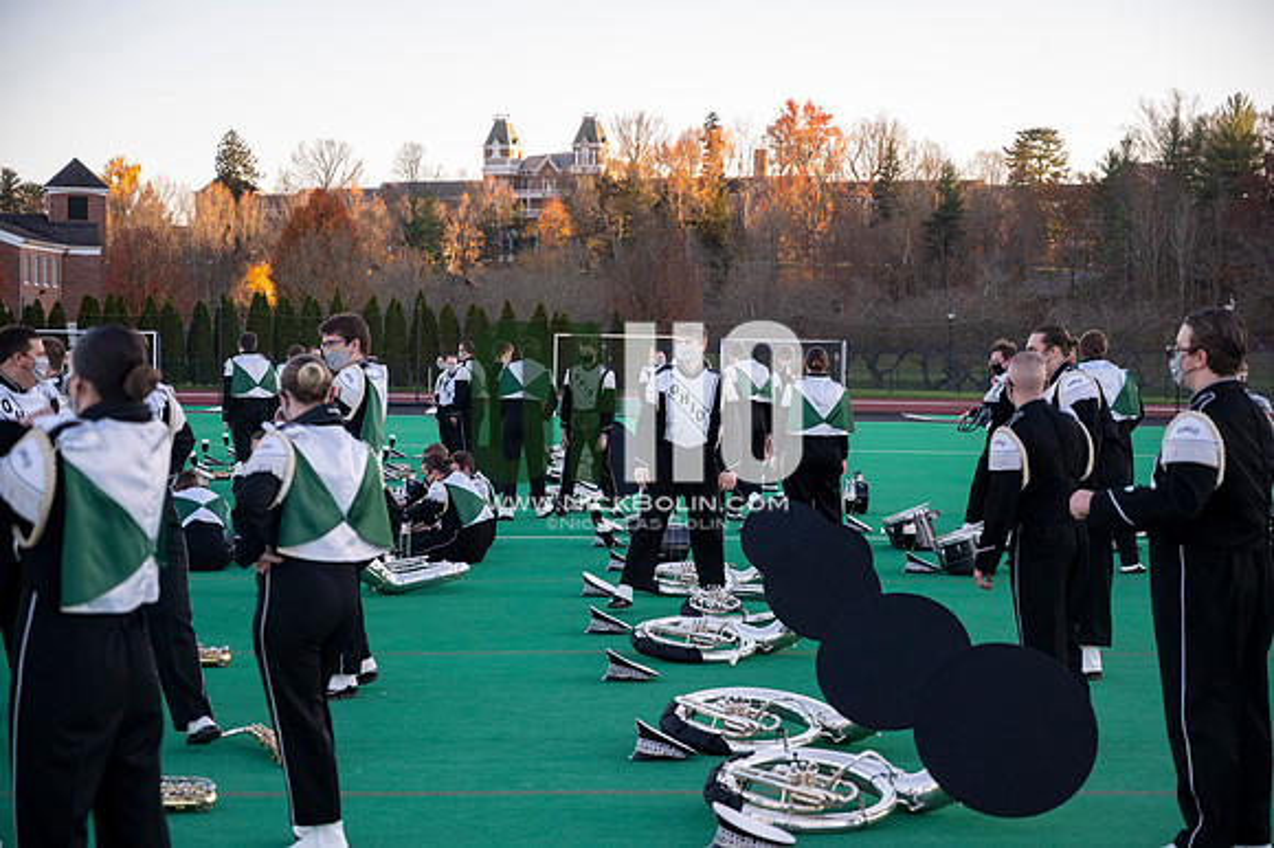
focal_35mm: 70
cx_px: 637
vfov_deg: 19.4
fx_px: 2476
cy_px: 424
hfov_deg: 28.9
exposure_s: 1/3200
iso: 2000
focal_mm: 70
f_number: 4
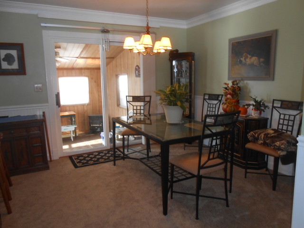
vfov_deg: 53.1
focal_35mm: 26
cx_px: 152
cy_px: 114
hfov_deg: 67.3
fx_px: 228
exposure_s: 1/25
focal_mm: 4.6
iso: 200
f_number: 3.5
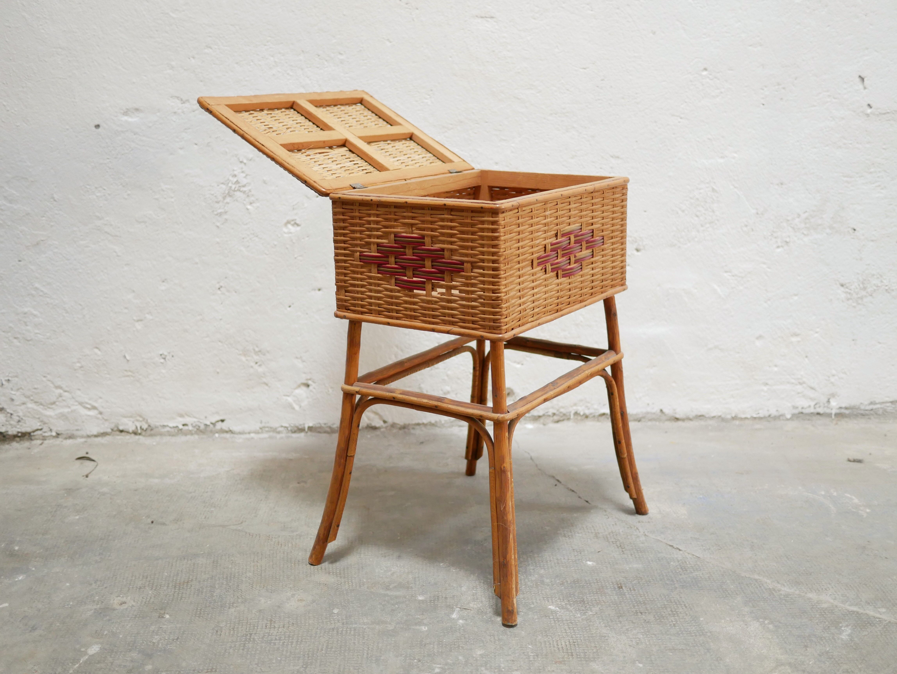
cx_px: 448
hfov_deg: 46.8
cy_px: 337
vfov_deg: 36.0
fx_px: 1037
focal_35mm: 40
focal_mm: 20
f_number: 1.7
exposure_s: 1/60
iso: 800
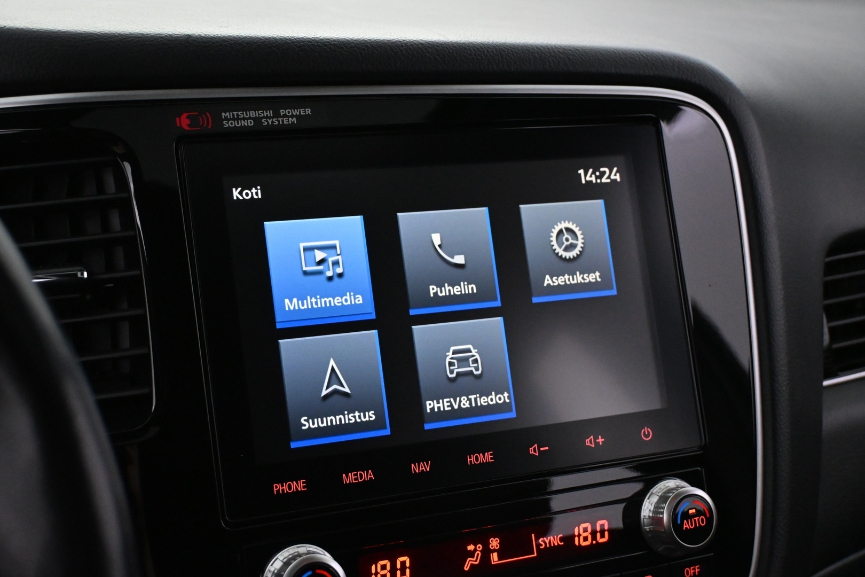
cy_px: 288
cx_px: 432
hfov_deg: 35.9
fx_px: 1333
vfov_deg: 24.4
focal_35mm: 56
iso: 4500
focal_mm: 37
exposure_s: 1/60
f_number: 5.3
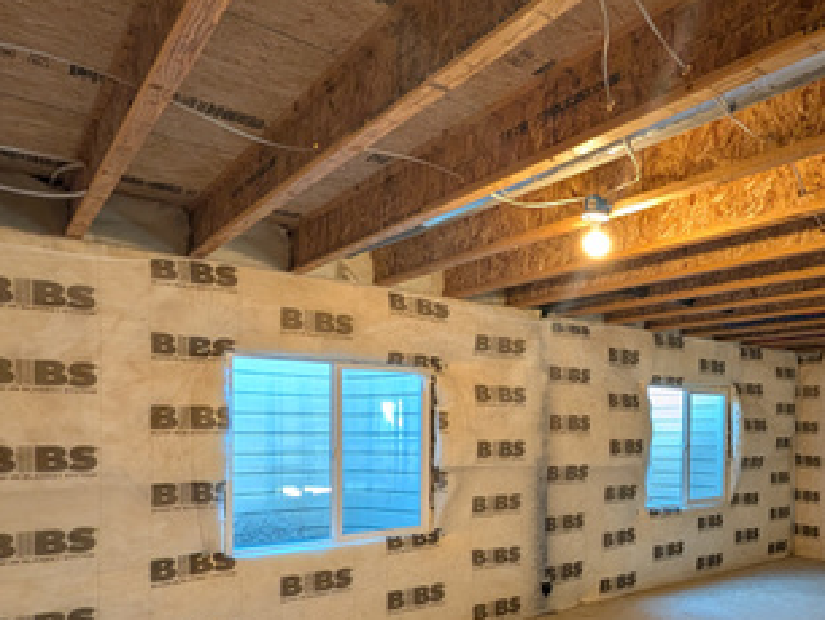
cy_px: 439
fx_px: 596
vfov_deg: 53.2
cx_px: 706
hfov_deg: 61.1
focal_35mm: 25
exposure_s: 1/30
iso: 122
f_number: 1.7
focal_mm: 2.02
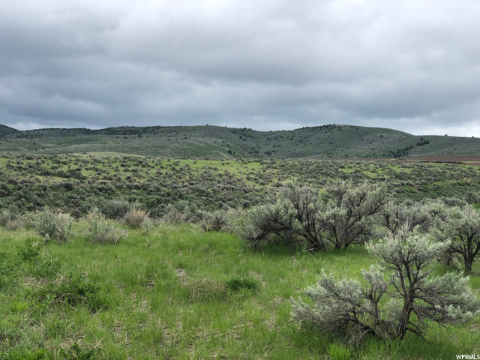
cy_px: 180
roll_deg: -4.1
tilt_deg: -2.7
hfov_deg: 33.8
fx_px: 790
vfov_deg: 25.7
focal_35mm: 57
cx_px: 240
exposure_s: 1/666
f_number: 2.8
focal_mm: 6.6
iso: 20
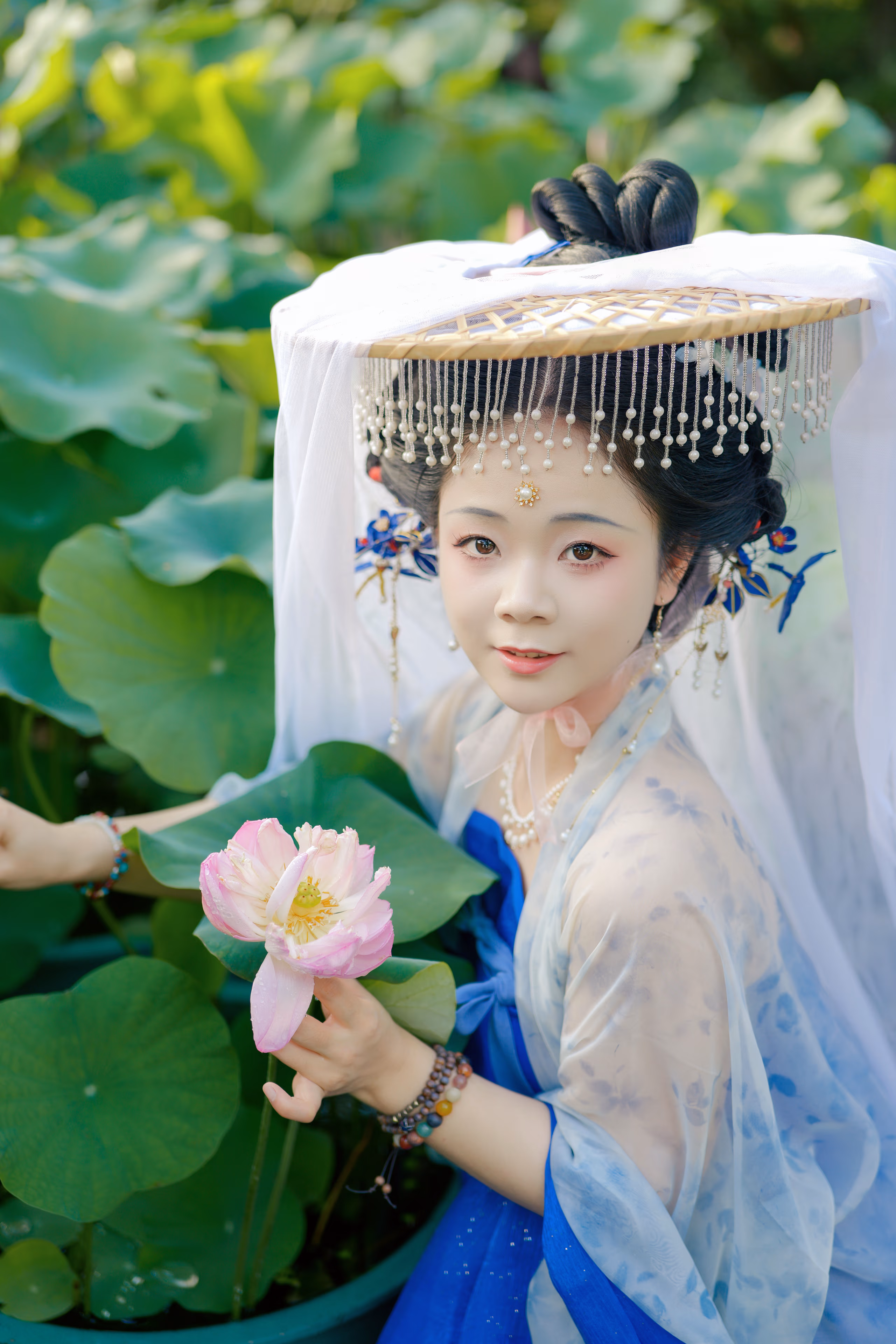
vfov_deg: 39.6
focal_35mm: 50
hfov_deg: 27.0
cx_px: 448
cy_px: 672
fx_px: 1867
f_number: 2.2
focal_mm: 50
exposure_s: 1/160
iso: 125
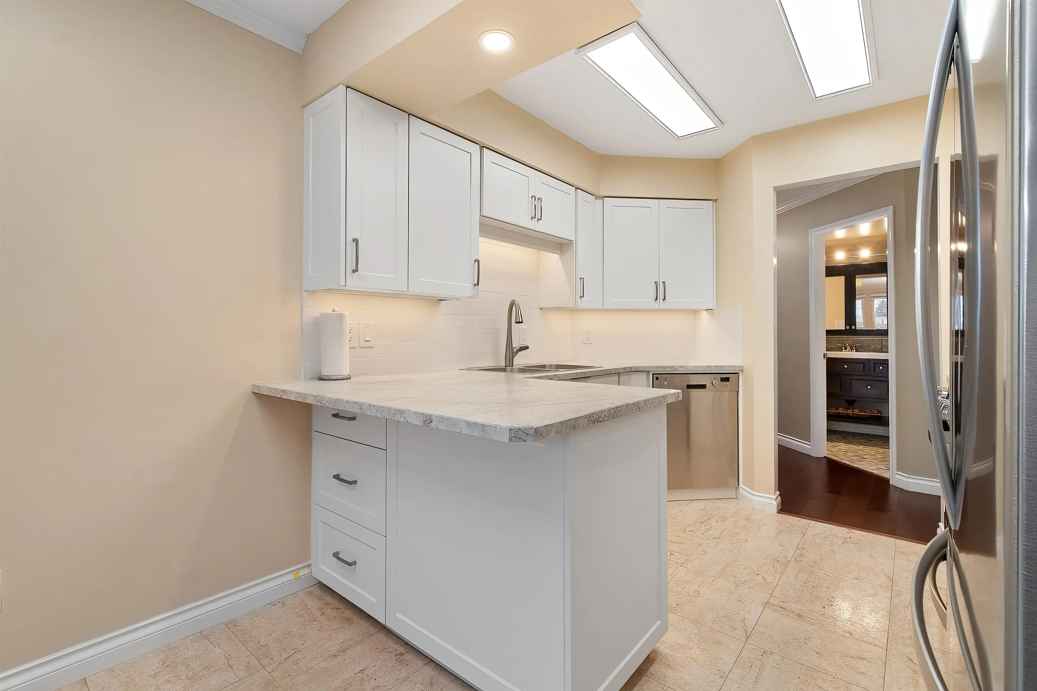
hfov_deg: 100.4
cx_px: 518
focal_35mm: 15
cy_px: 346
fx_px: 432
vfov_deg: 77.3
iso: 320
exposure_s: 1/80
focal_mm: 10
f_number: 7.1
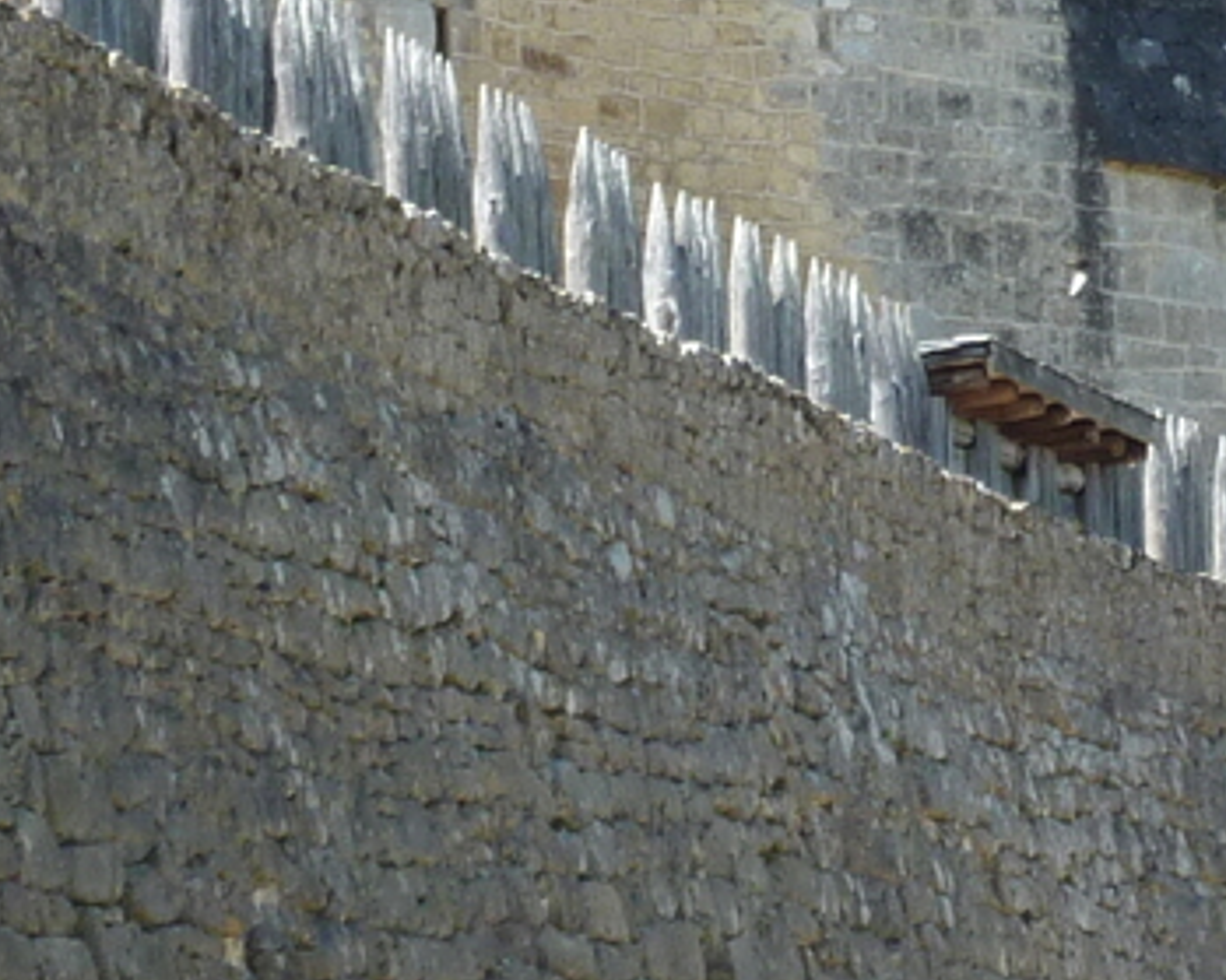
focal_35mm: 282
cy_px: 727
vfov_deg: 5.5
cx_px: 815
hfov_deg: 6.9
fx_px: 10229
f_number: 4
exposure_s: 1/250
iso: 80
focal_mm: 10.3
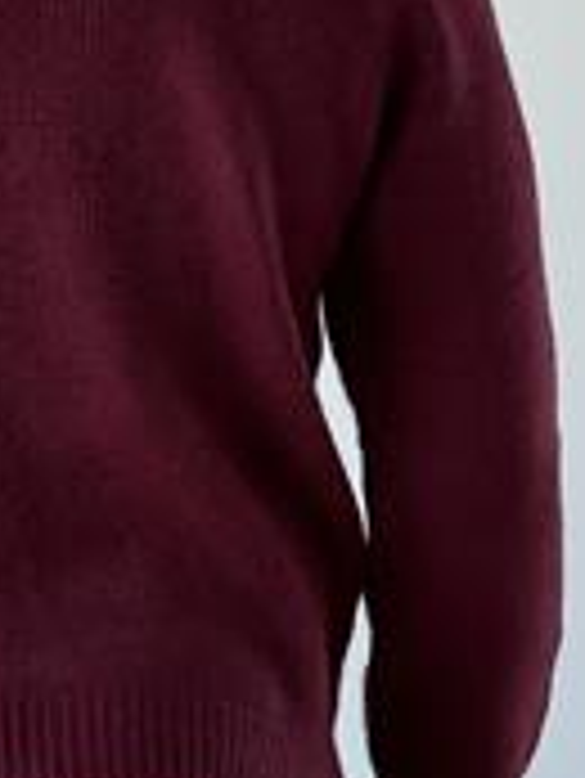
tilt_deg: +0.6
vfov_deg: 13.3
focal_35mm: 148
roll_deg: +0.1
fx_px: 3331
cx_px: -108
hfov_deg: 9.9
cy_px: 209
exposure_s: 1/229
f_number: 1.78
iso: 80
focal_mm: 6.76
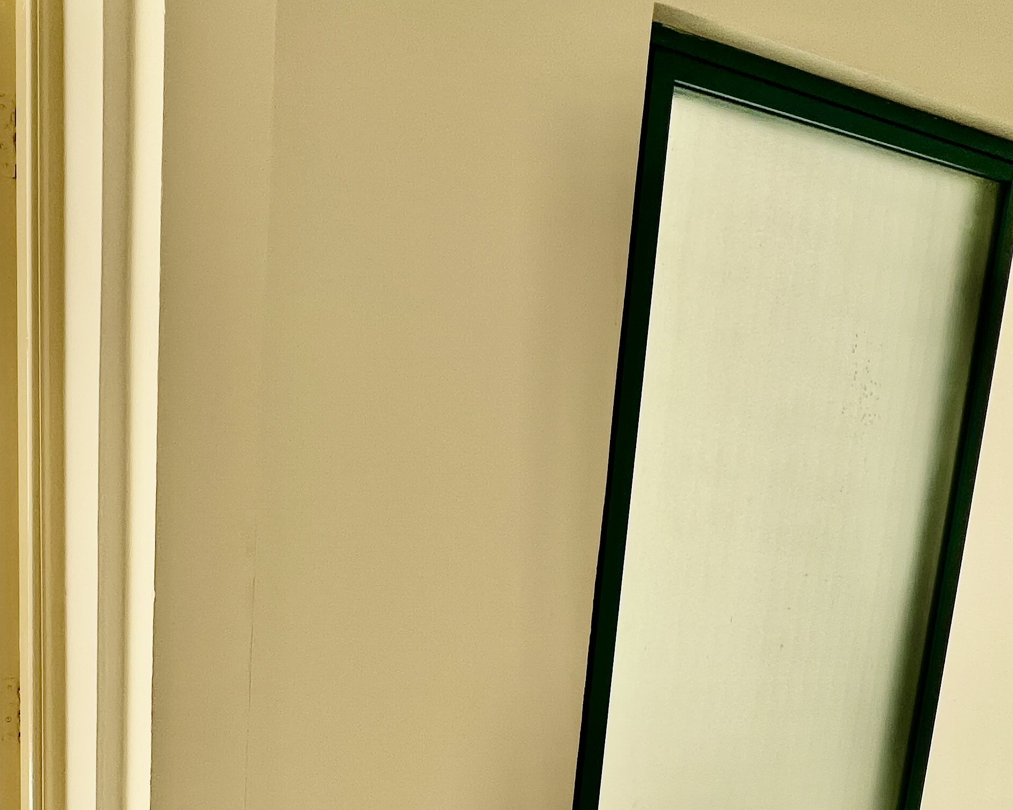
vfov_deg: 50.8
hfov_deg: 60.8
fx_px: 809
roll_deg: -1.8
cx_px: 262
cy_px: 617
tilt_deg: -9.0
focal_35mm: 27
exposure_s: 1/180
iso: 32
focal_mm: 1.57
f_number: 1.8
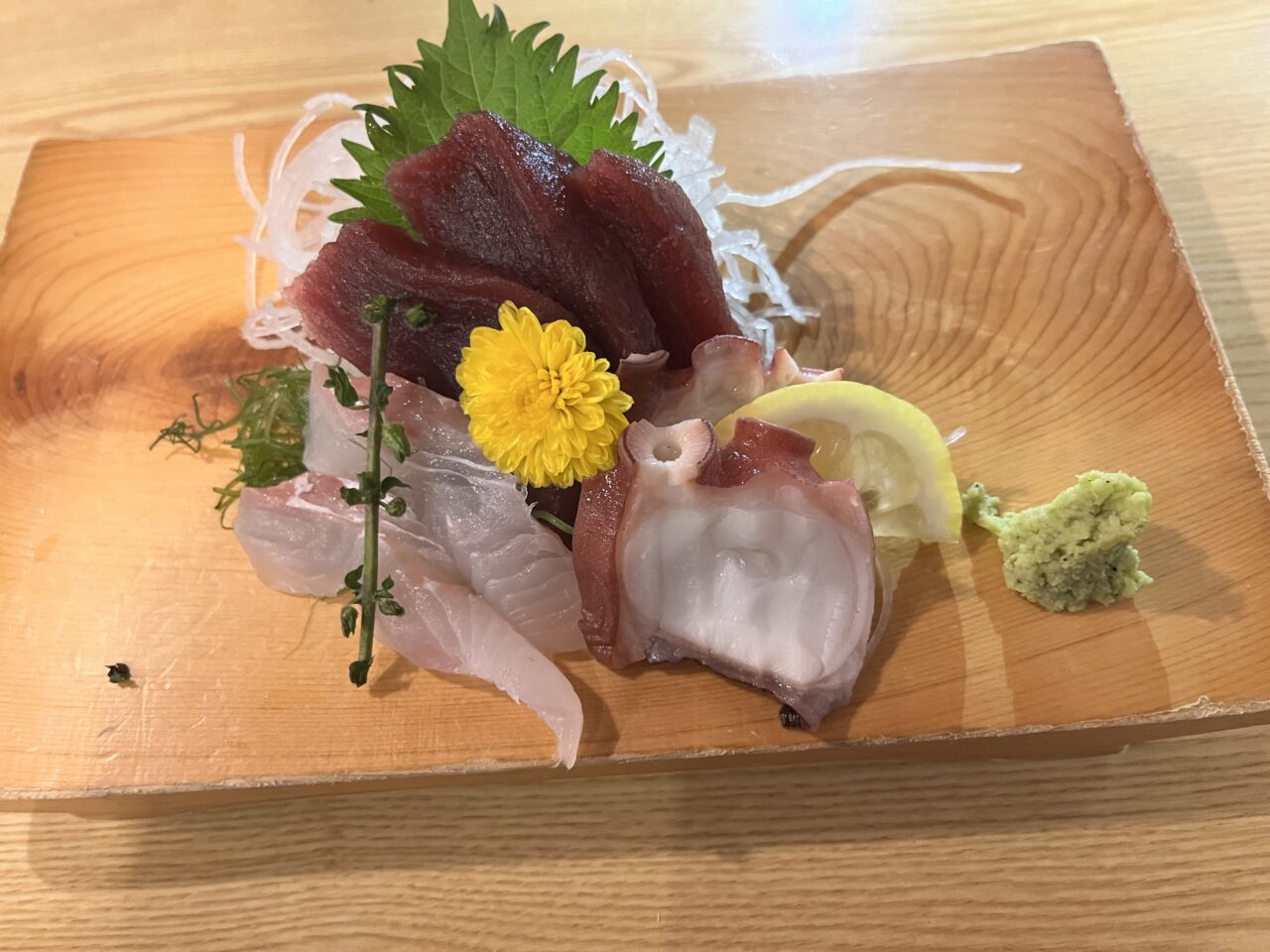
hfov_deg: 67.3
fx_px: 954
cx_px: 635
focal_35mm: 26
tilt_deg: -63.4
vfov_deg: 53.1
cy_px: 476
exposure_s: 1/50
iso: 400
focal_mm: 5.1
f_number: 1.6
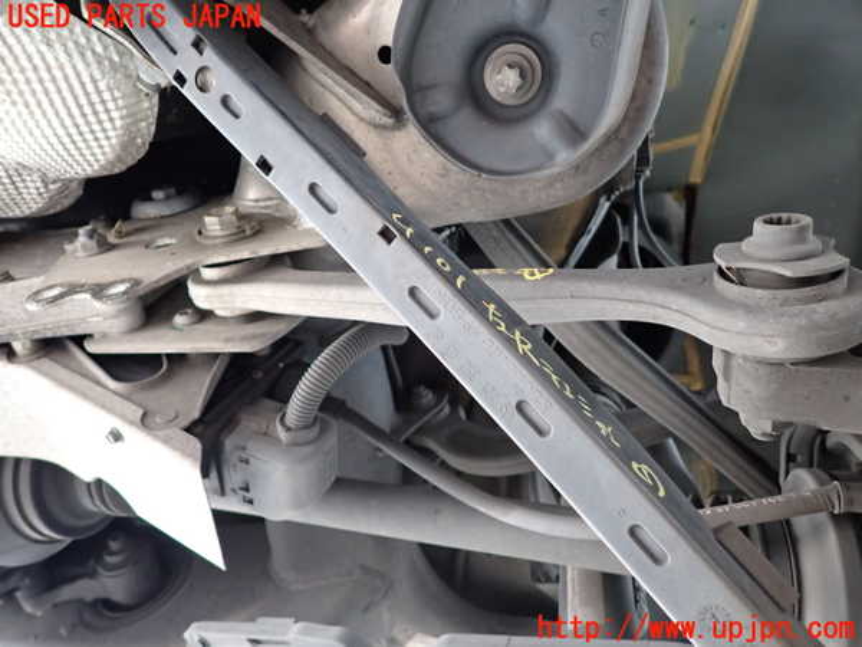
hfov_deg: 69.4
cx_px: 431
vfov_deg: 54.9
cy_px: 324
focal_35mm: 25
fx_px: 623
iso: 400
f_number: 2
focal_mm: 4.5
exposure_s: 1/30
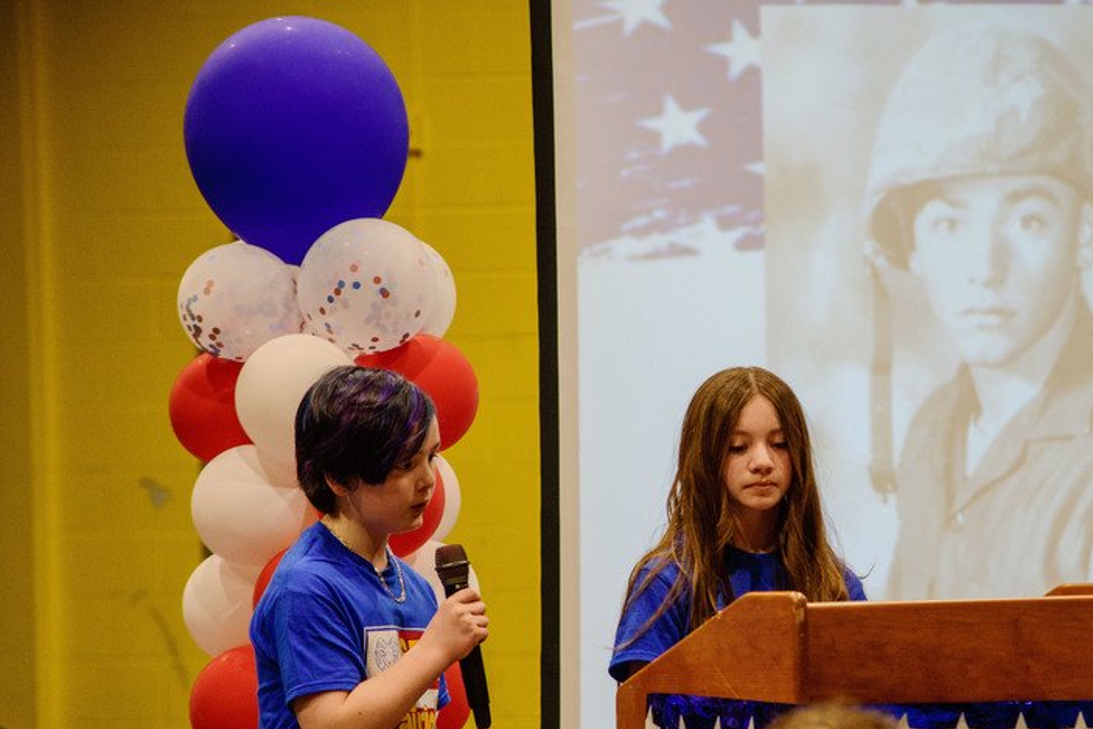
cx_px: 746
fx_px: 10286
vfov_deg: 4.1
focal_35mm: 339
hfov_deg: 6.1
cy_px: 481
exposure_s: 1/200
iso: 640
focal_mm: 155
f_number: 5
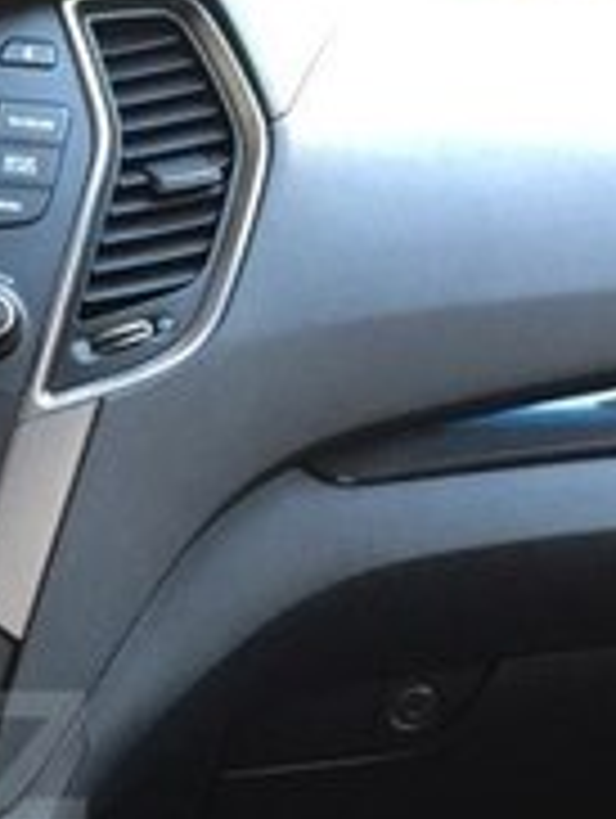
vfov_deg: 18.4
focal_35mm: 105
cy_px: 758
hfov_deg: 13.2
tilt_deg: -23.0
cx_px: -373
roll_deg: -3.0
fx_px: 2486
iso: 125
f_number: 2.2
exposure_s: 1/33
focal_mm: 4.15
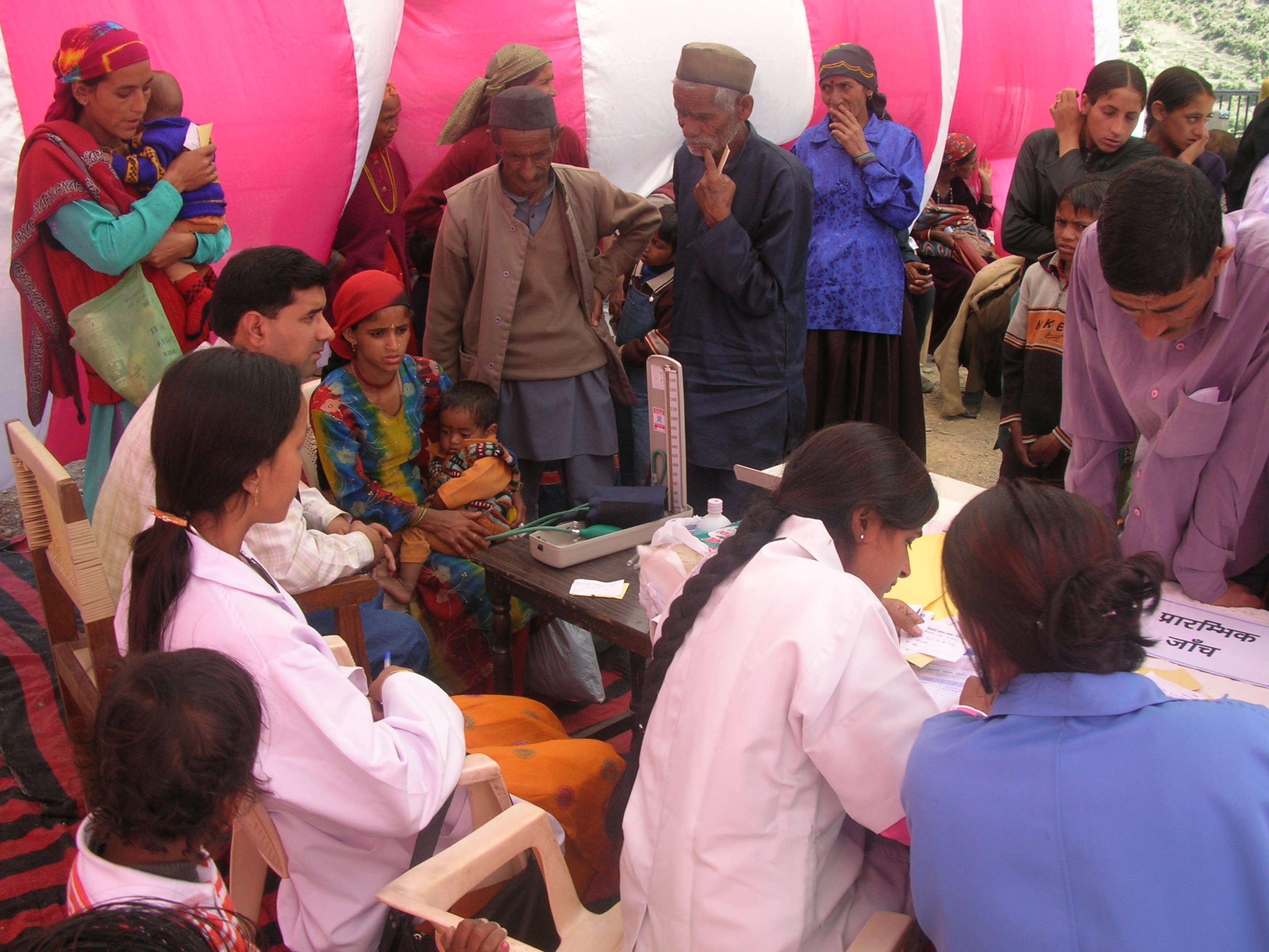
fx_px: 1283
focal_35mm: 35
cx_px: 634
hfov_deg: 52.6
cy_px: 476
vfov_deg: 40.7
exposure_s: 1/55.5
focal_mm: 5.8
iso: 50
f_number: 5.6
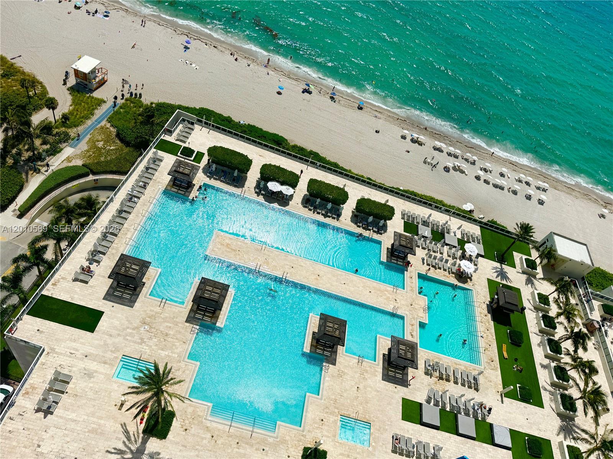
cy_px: 230
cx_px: 306
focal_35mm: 24
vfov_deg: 56.8
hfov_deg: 71.6
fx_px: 425
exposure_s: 1/20000
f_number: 1.78
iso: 80
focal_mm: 6.76
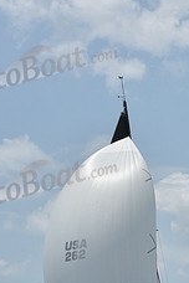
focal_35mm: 209
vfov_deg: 9.8
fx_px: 1646
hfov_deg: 6.6
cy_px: 233
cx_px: 182
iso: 250
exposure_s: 1/1250
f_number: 9
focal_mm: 82
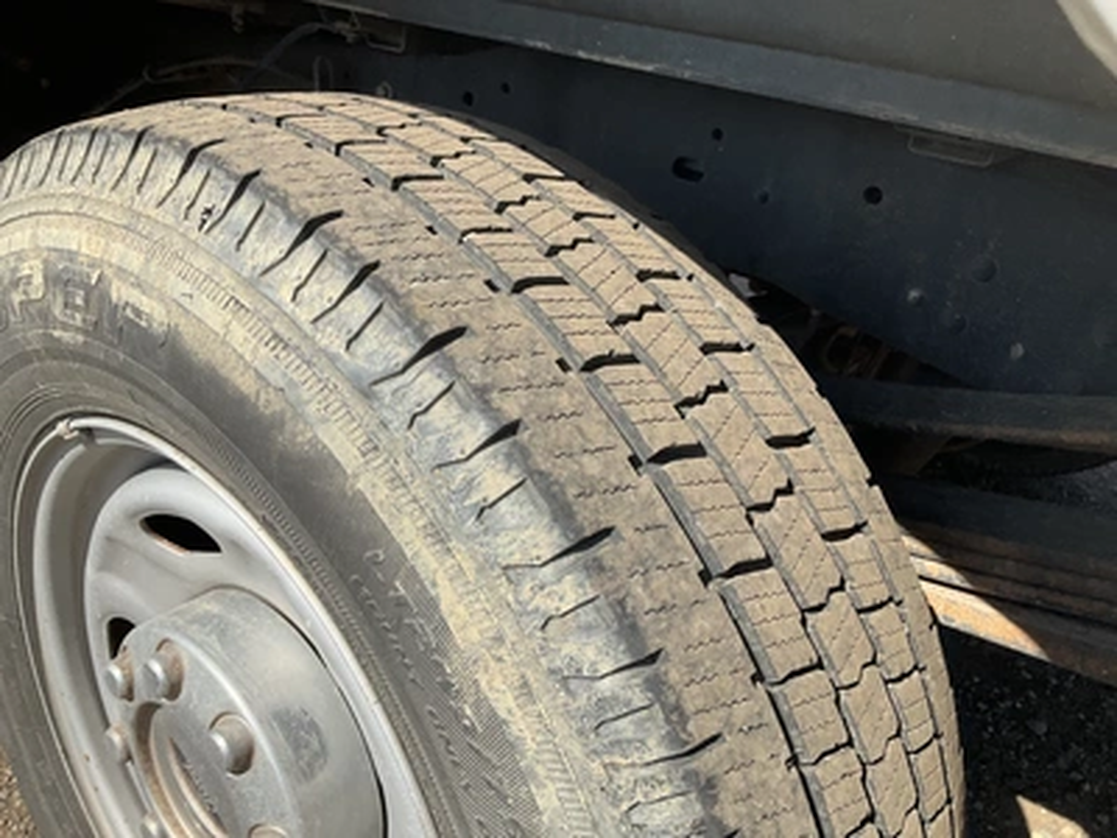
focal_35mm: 29
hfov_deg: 61.7
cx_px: 558
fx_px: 936
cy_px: 419
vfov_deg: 48.2
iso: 25
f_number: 1.8
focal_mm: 3
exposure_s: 1/1221
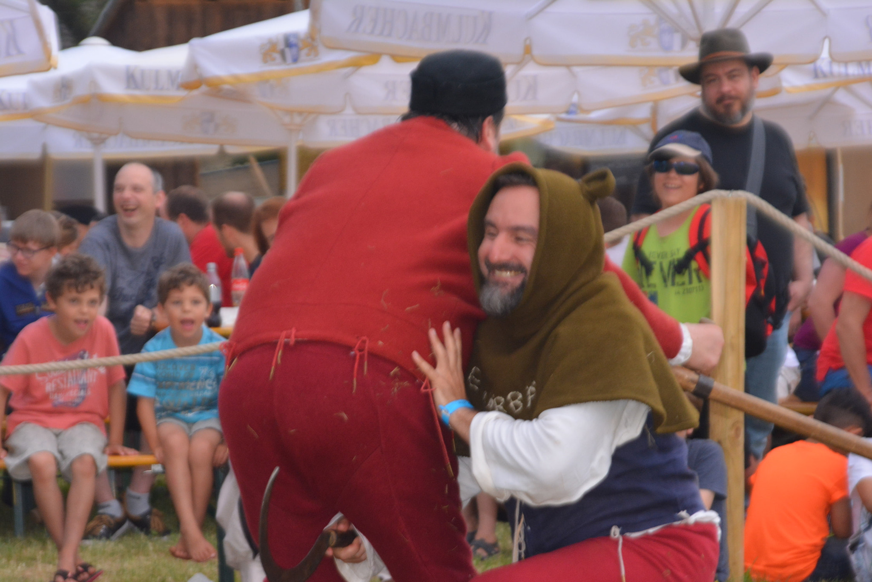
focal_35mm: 180
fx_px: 4361
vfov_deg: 7.6
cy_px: 291
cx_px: 436
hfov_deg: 11.4
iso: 1000
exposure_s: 1/60
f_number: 5.6
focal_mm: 120
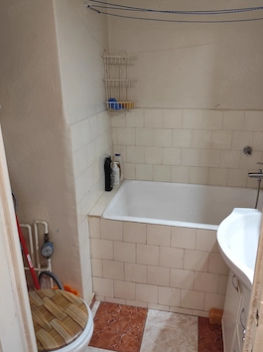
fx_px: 264
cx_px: 143
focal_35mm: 26
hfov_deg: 52.9
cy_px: 160
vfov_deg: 67.2
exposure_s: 1/50
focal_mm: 6.19
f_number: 1.65
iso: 1000
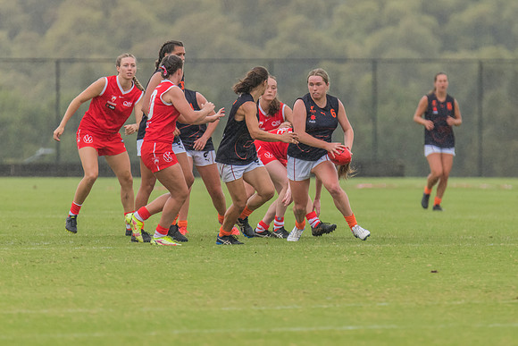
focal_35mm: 690
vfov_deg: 2.0
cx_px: 304
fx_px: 9924
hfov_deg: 3.0
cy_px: 145
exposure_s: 1/1250
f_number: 6.3
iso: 1400
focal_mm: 460
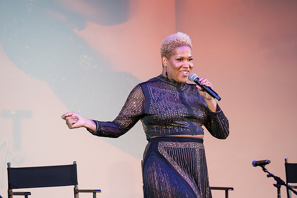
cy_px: 99
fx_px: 1455
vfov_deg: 7.8
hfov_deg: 11.7
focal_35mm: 176
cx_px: 139
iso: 2000
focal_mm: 166
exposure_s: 1/250
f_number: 4
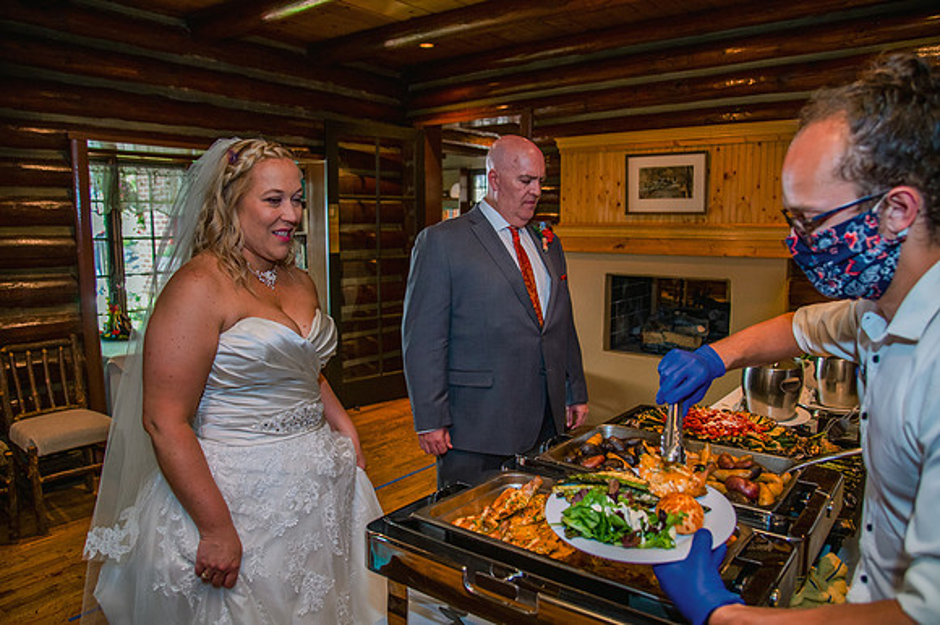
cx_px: 457
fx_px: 651
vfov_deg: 51.3
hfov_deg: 71.6
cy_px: 309
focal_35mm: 25
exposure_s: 1/60
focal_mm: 24
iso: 2500
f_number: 4
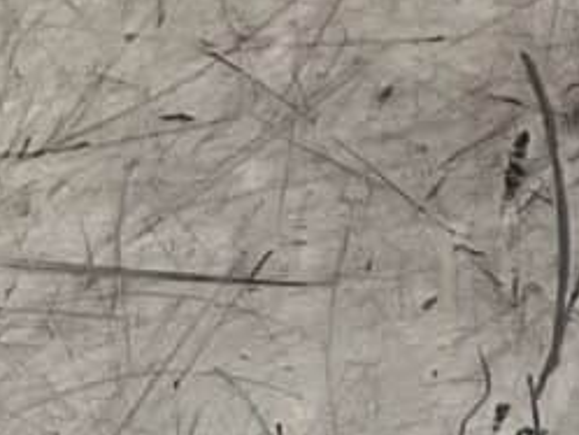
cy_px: -1089
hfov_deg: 7.1
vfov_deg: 5.1
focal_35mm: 267
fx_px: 4468
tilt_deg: -45.0
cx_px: 1256
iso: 125
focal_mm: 5.1
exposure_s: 1/121
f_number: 1.6
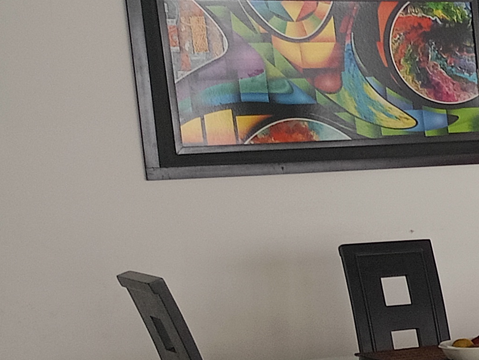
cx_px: 1084
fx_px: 1758
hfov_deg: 12.7
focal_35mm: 127
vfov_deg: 11.6
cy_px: 358
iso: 185
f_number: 1.79
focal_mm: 4.7
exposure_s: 1/50
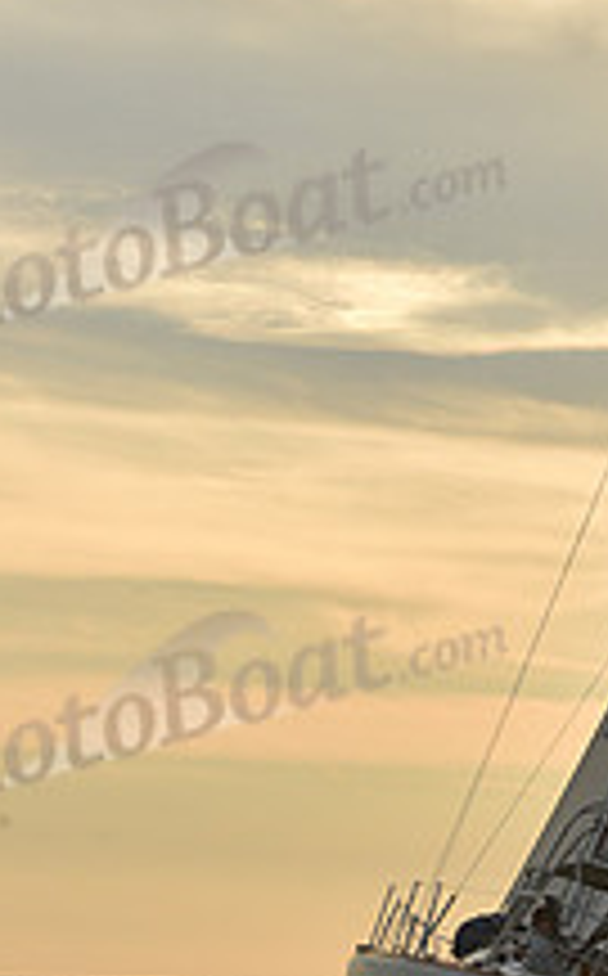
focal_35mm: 191
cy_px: 409
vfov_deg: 11.0
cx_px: 741
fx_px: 5081
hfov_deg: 6.8
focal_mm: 70
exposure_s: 1/400
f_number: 14
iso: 250
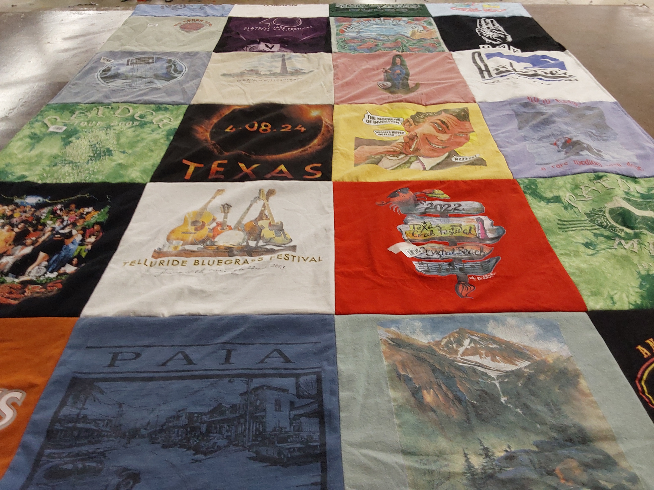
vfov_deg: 49.7
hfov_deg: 63.4
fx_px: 529
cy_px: 245
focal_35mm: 28
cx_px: 327
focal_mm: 2.91
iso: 100
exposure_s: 1/60
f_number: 1.9
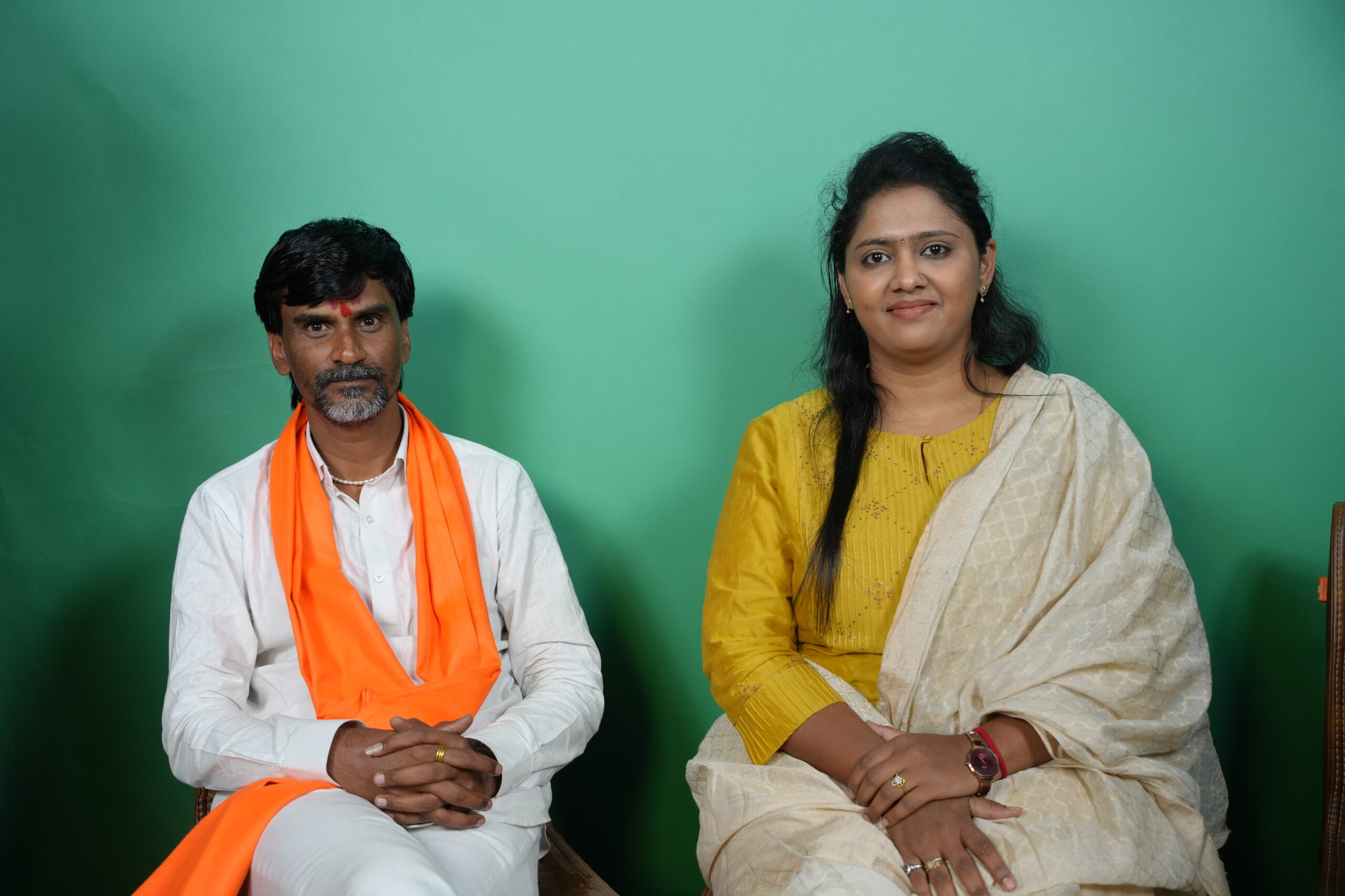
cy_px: 448
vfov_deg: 34.5
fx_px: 1446
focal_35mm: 39
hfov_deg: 49.9
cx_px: 672
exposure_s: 1/160
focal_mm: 38.7
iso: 400
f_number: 4
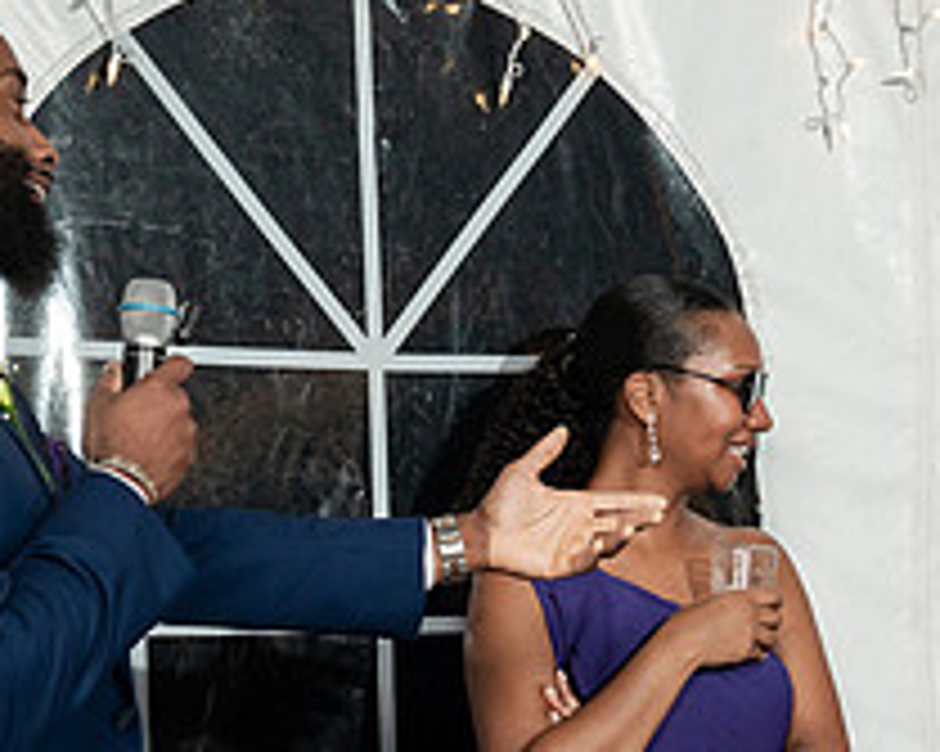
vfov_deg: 12.5
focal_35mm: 123
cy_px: 594
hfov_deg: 15.4
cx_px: 932
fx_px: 3420
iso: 1600
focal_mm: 46
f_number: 5.6
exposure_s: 1/200
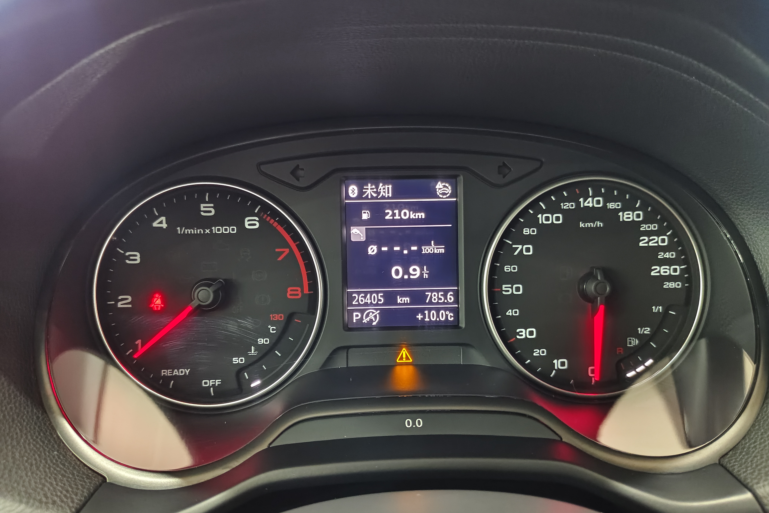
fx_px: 534
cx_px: 385
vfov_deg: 51.2
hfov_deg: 71.5
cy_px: 280
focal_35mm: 25
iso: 5165
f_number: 1.88
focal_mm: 5.56
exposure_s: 1/14.3
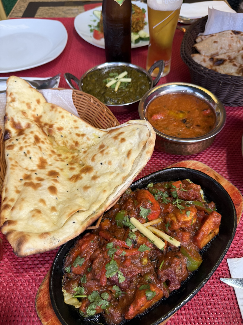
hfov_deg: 56.8
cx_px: 122
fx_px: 225
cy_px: 162
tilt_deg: -53.4
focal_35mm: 24
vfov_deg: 71.6
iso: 125
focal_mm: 6.76
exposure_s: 1/50
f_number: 1.78
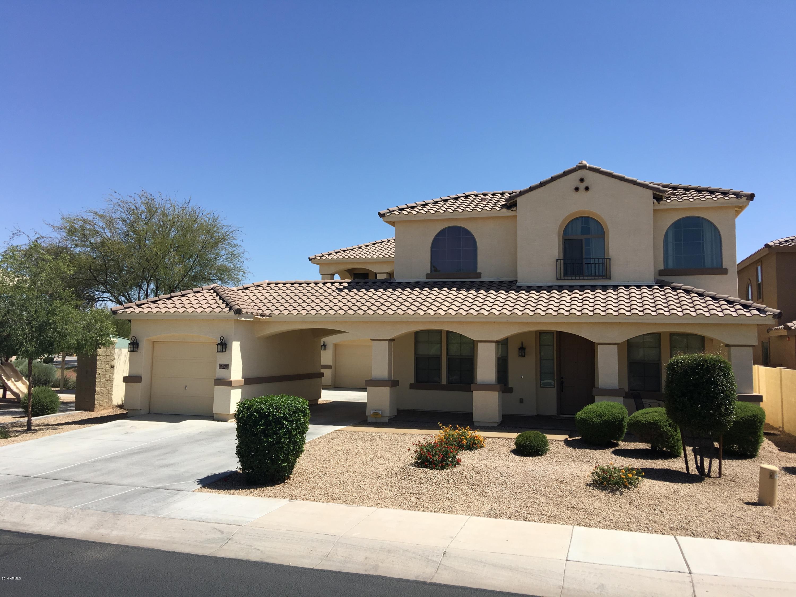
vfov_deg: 48.2
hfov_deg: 61.7
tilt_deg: +6.1
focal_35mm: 29
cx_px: 398
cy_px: 298
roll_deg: -1.1
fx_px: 667
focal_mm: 4.15
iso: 25
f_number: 2.2
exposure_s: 1/1709
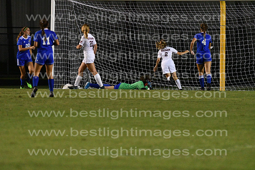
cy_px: 85
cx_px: 128
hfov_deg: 4.6
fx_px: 3188
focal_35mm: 450
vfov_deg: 3.1
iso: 10000
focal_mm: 300
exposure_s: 1/640
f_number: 3.5
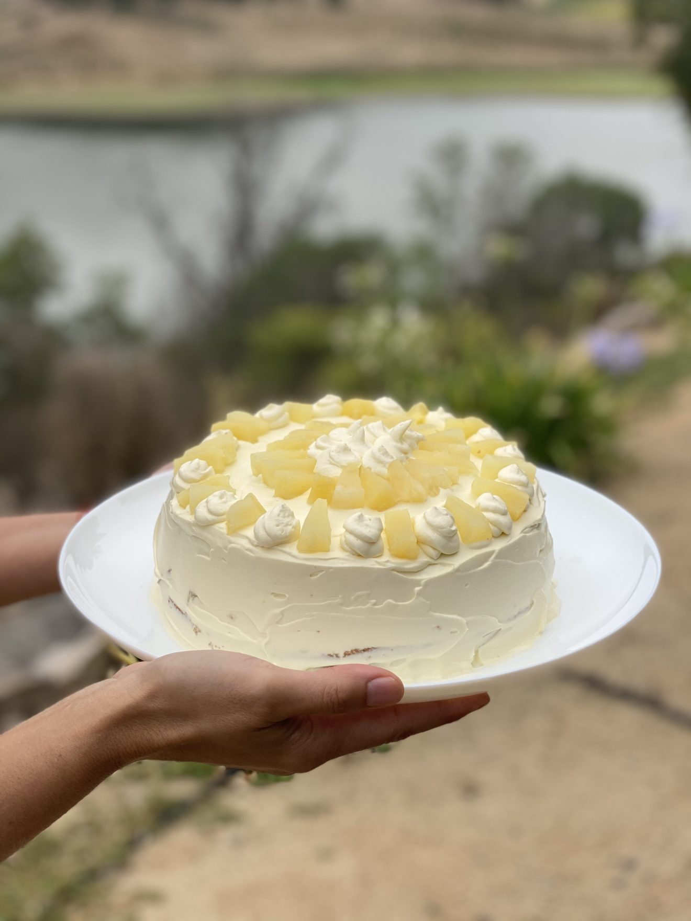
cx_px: 346
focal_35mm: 52
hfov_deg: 28.0
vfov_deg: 36.8
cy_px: 460
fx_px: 1384
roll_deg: -1.1
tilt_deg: -19.0
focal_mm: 6
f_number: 2
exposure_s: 1/516
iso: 20
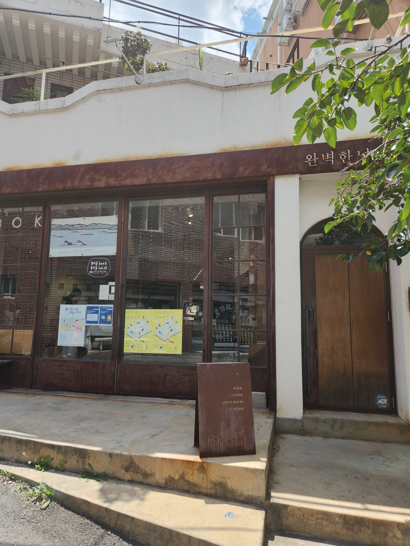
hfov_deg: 58.9
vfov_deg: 73.9
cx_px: 205
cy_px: 273
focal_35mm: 23
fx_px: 363
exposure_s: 1/1000
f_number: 1.8
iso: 20
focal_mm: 5.4
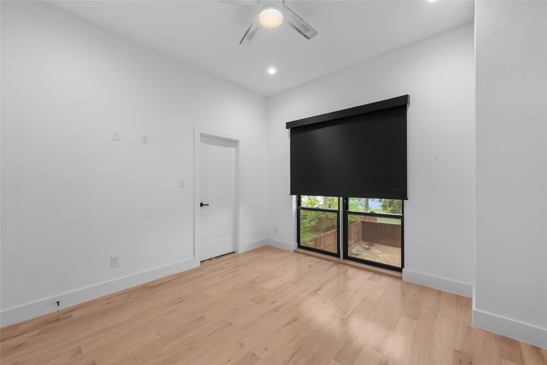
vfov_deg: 85.5
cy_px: 182
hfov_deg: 108.3
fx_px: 198
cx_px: 274
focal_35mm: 13
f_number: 8
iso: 800
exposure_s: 1/10
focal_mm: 13
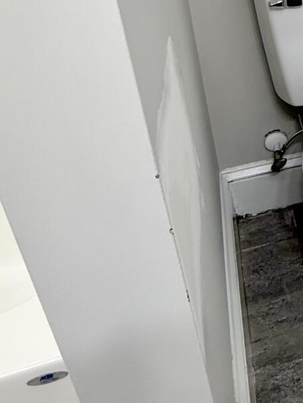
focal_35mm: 47
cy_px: 55
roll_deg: -2.4
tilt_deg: -24.0
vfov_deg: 38.2
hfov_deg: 23.7
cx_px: 470
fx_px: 549
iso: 200
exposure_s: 1/120
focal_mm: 2.22
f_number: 2.2
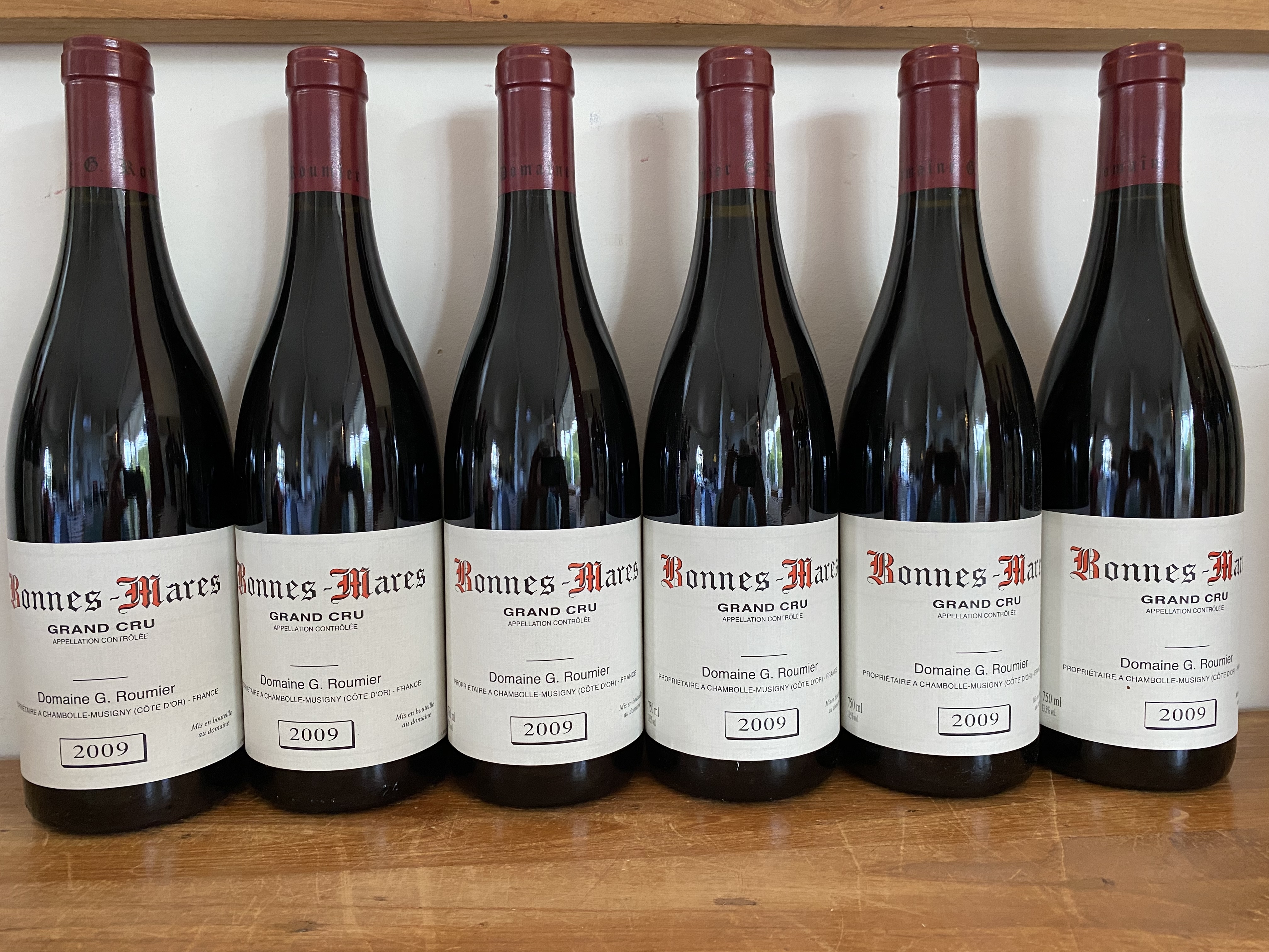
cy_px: 476
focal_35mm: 26
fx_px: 953
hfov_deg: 67.3
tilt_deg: -5.9
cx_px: 634
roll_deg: +0.8
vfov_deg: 53.1
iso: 500
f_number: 1.8
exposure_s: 1/58
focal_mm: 4.25
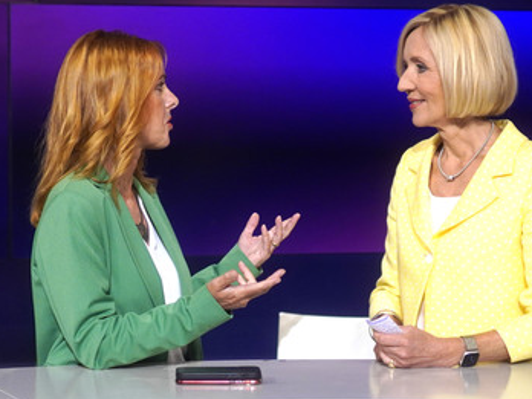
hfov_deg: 34.3
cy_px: 194
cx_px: 288
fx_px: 861
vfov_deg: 26.1
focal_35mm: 56
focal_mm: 30
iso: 640
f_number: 1.4
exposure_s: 1/1250
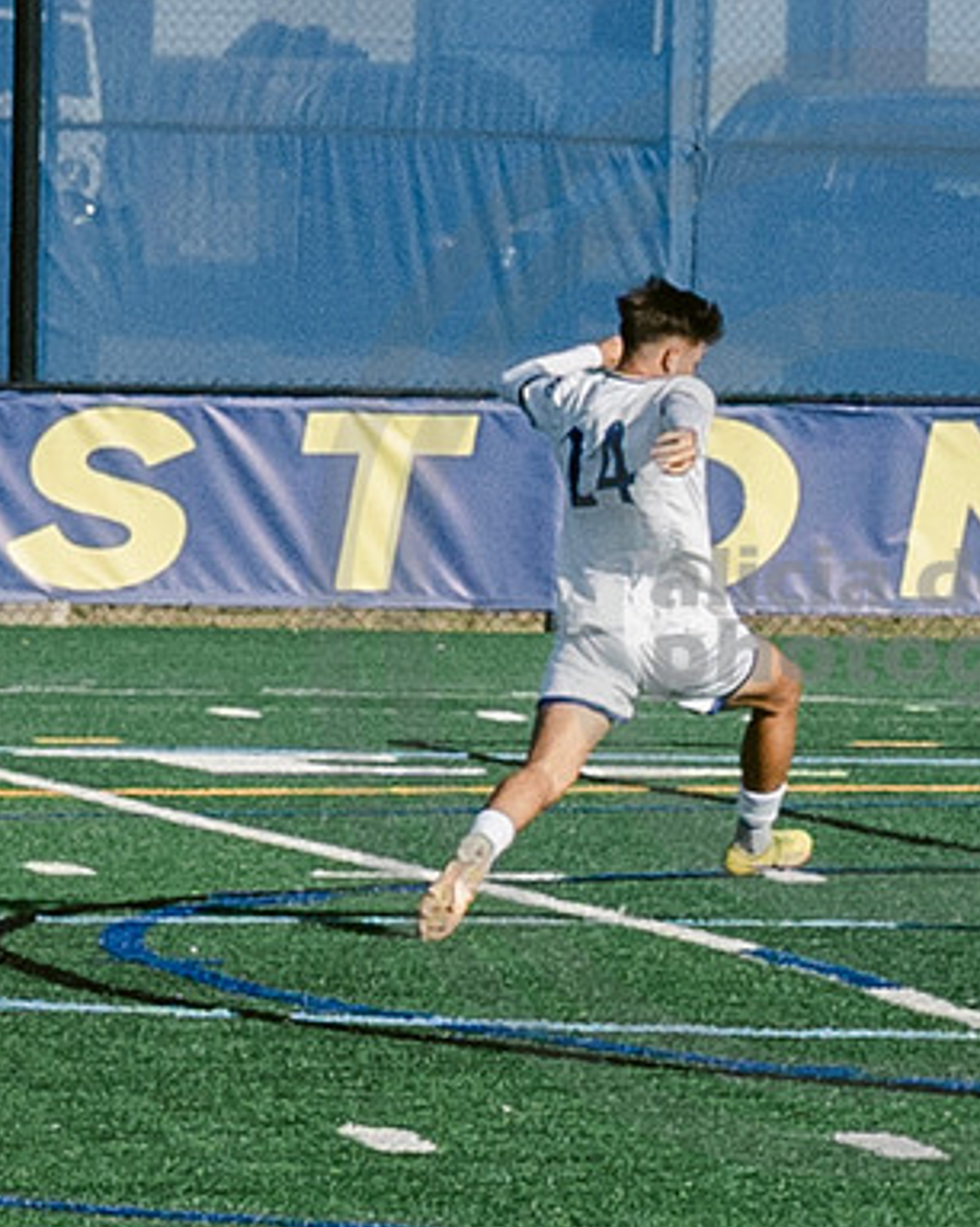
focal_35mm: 518
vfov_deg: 3.7
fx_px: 18795
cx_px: 1563
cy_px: 549
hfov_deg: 3.0
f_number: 5.6
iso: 640
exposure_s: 1/4000
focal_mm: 53
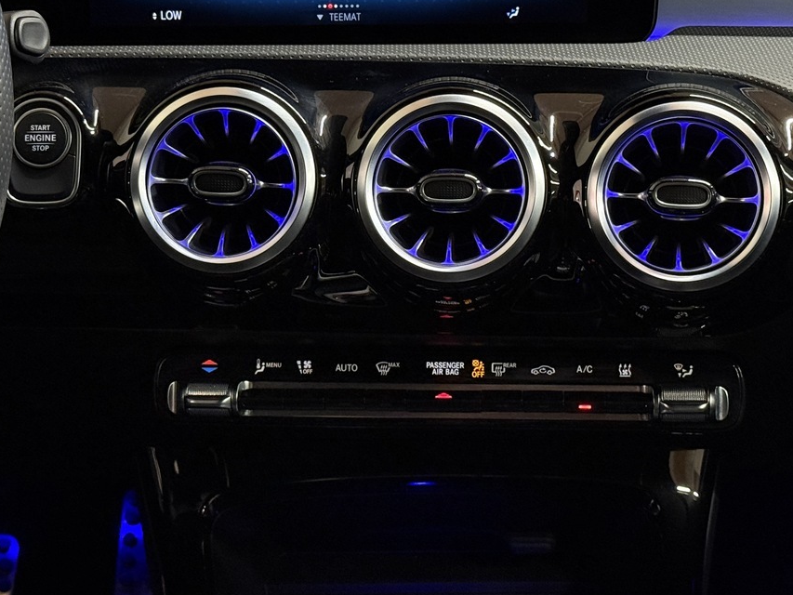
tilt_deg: -18.2
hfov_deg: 24.1
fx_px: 1856
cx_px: 382
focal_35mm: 81
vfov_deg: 18.2
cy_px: 218
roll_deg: +0.4
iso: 500
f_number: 1.78
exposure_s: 1/40
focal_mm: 6.76
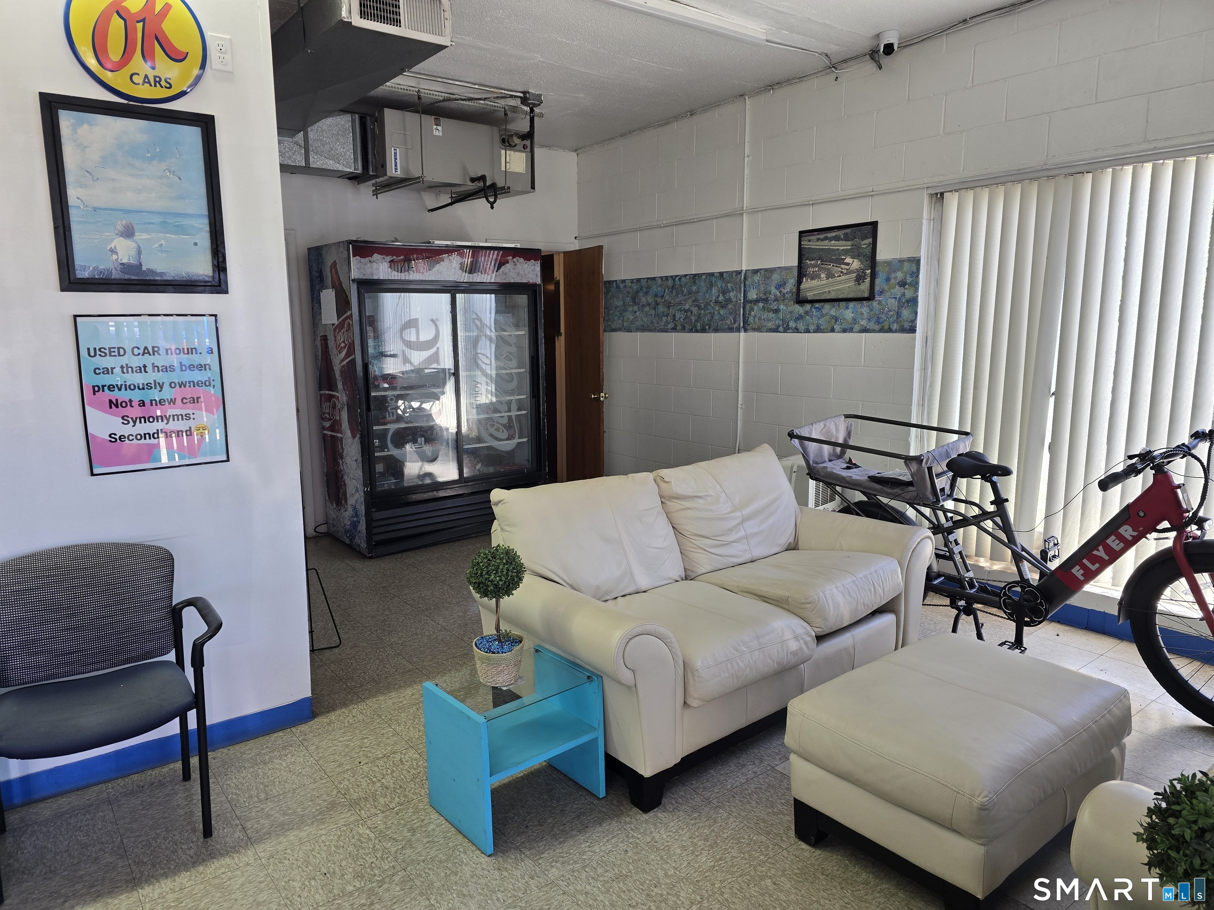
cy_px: 455
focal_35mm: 23
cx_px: 607
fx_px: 807
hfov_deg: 73.9
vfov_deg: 58.9
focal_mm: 6.3
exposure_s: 1/180
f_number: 1.7
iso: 100
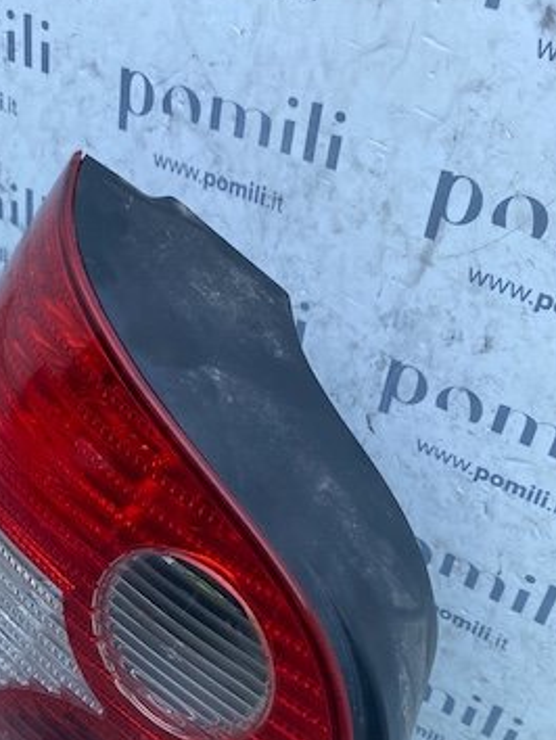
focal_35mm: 47
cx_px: 86
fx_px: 1005
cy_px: 606
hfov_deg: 29.9
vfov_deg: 38.7
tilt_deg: -52.4
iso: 32
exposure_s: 1/782
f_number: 1.8
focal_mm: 4.25
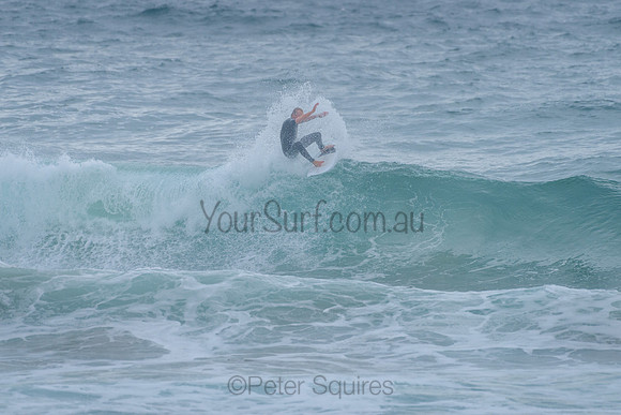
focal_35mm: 613
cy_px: 161
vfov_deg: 2.2
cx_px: 311
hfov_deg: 3.4
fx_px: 10572
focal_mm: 500
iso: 640
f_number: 5.6
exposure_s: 1/1250
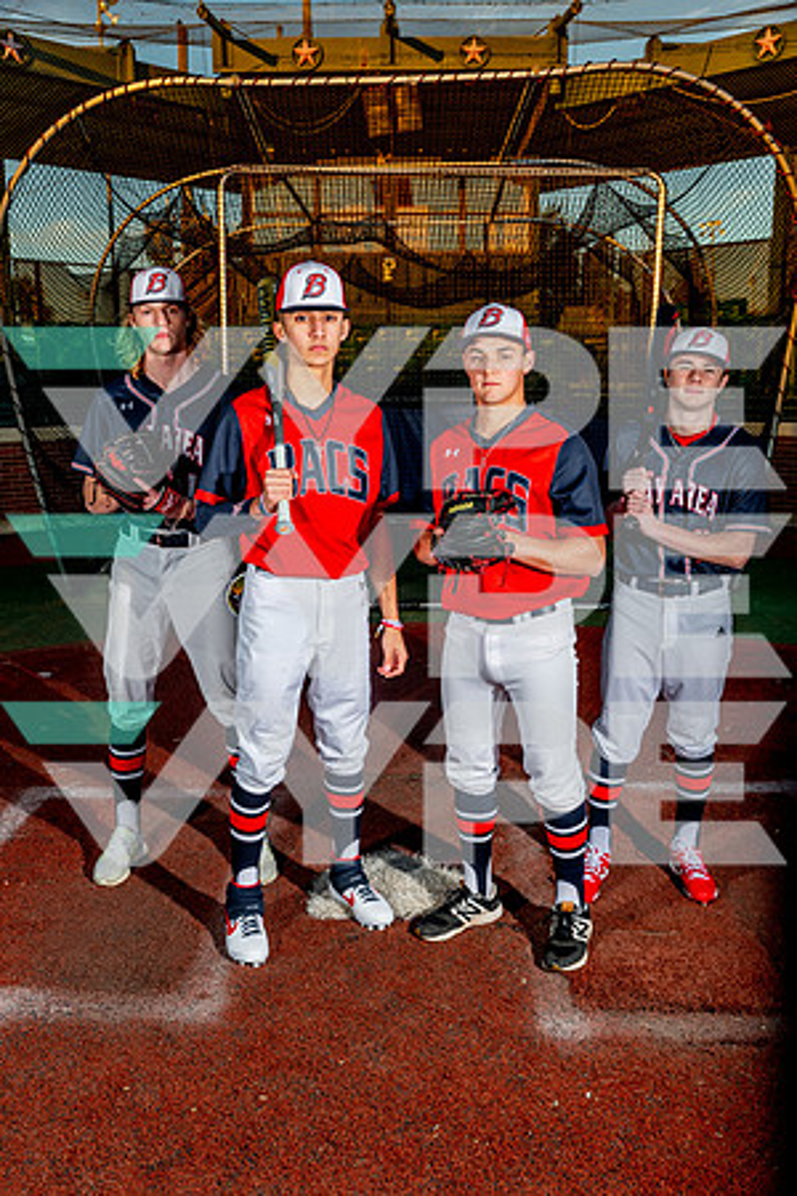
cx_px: 398
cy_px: 598
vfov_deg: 54.4
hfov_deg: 37.9
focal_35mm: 35
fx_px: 1162
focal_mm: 35
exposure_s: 1/250
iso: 125
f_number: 6.3
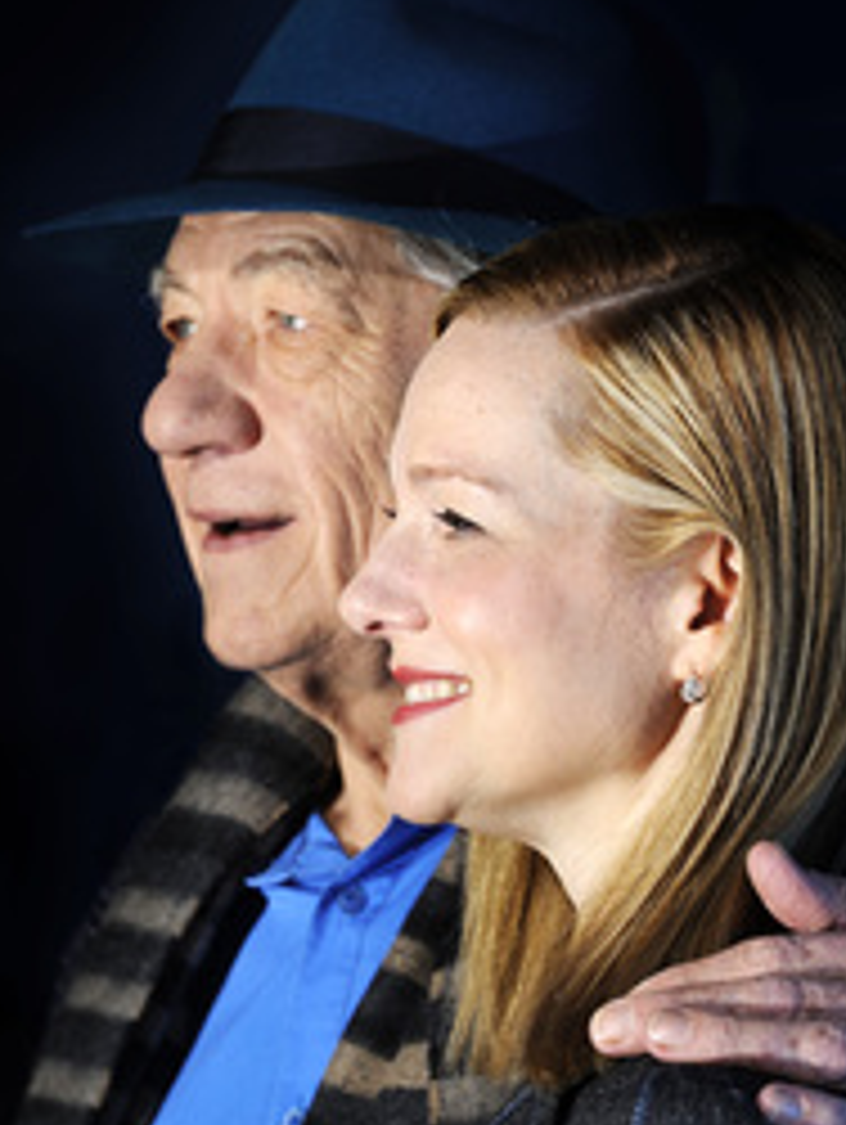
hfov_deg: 4.3
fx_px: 11256
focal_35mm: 346
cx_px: 97
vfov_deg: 5.7
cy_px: 554
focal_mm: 200
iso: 200
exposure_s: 1/200
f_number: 7.1
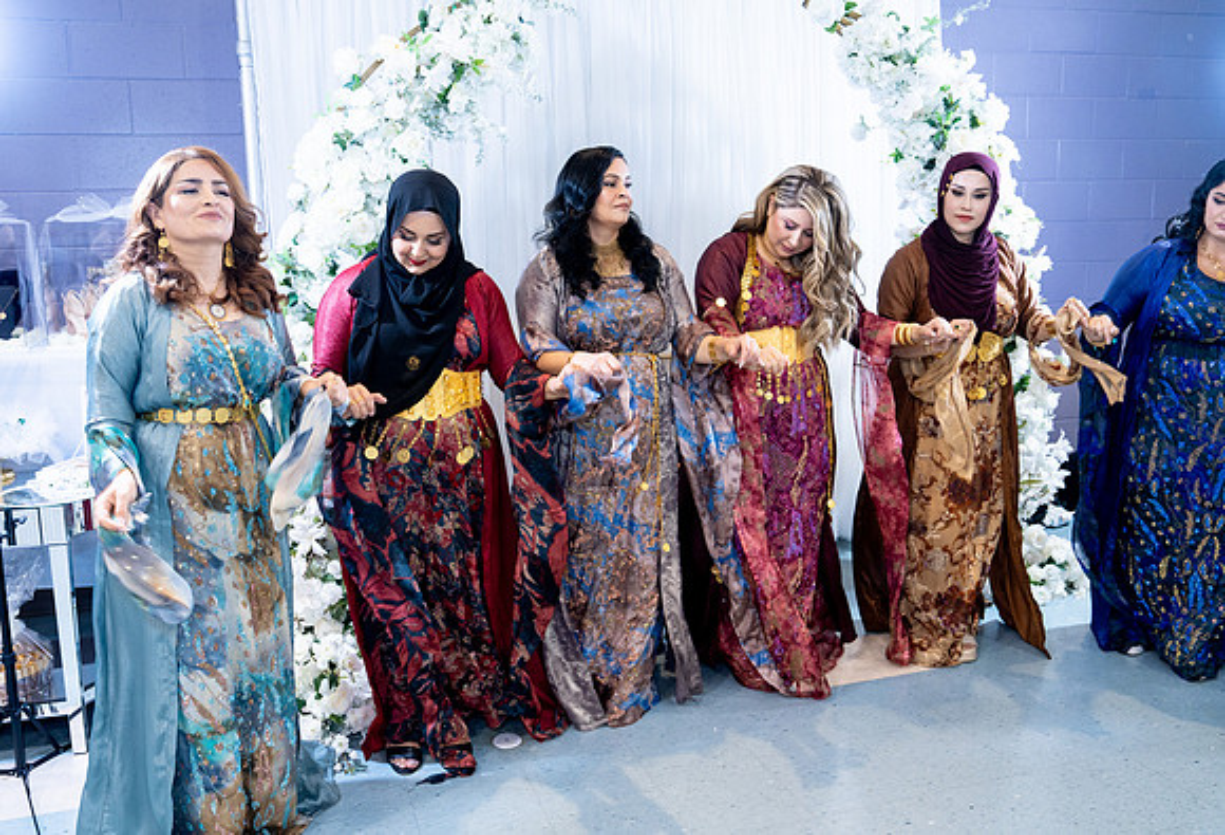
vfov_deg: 46.5
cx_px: 553
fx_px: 971
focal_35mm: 28
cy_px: 386
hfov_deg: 64.3
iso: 800
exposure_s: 1/160
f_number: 2.8
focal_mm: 26
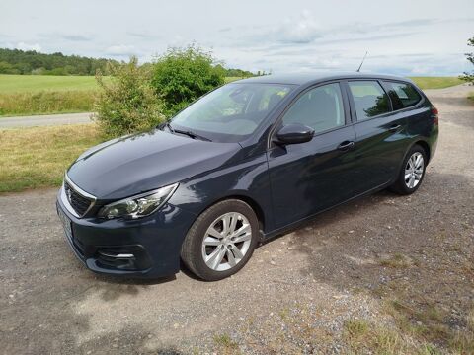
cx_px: 237
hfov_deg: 71.6
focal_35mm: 24
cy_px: 178
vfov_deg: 56.8
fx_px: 329
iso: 50
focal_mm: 5.31
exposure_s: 1/988
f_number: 1.7
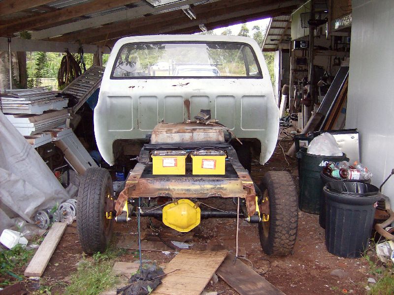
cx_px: 197
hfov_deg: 51.4
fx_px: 410
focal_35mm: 36
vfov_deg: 39.7
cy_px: 148
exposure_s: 1/60
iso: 200
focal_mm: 6
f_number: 2.8
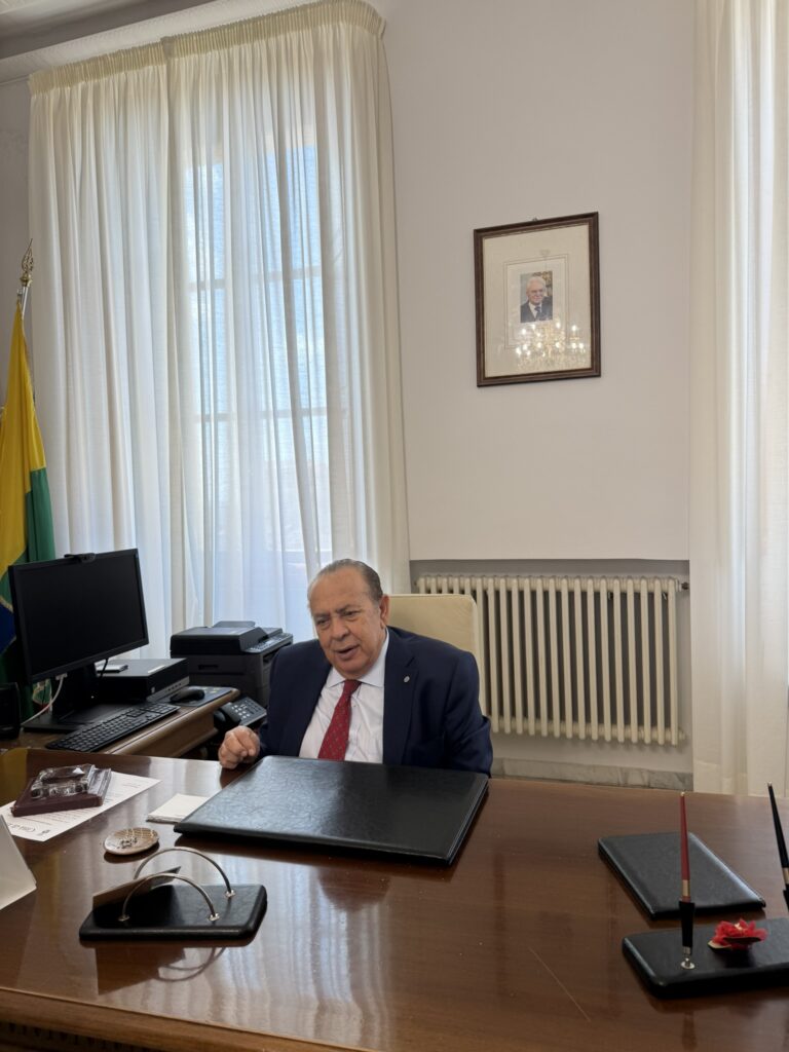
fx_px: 729
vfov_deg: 71.6
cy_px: 526
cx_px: 394
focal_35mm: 24
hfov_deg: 56.8
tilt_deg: +0.2
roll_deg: +2.4
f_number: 1.78
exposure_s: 1/132
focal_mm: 6.76
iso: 50
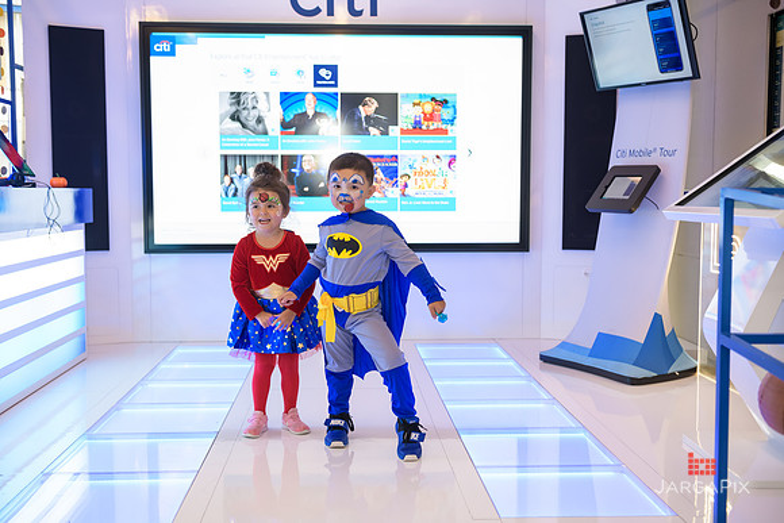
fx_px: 915
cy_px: 262
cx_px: 392
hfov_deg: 46.4
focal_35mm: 42
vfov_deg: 31.9
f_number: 3.2
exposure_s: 1/125
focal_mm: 42
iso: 800
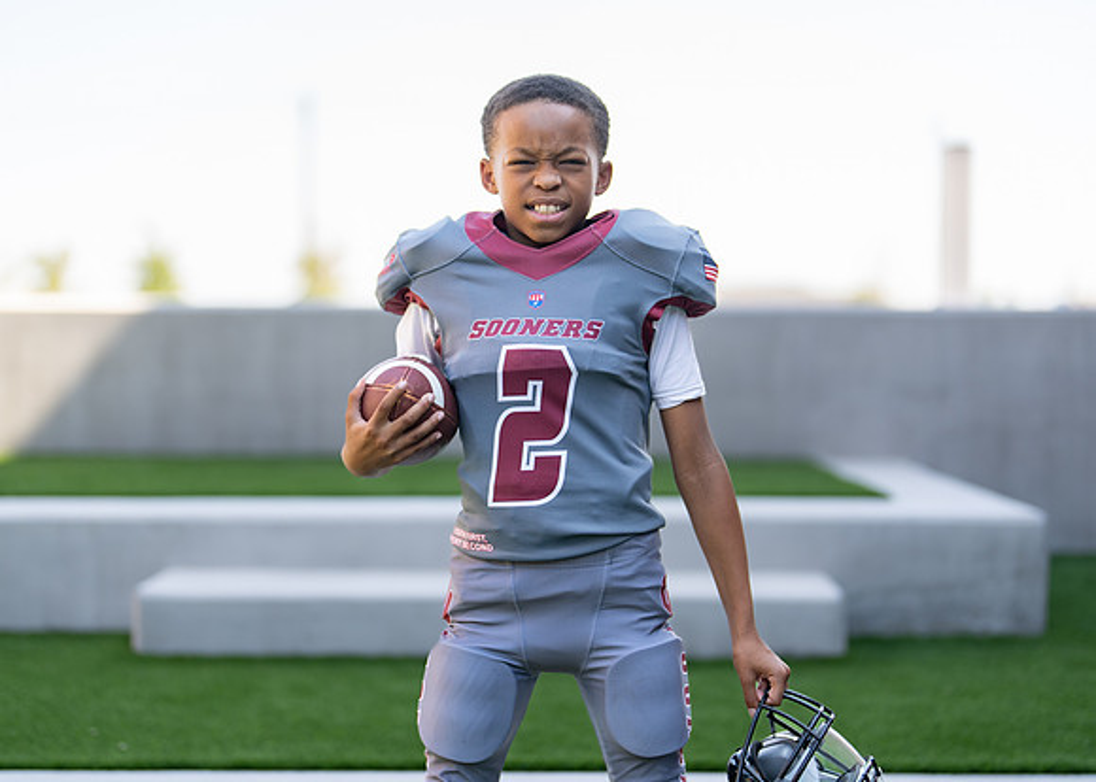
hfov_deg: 32.5
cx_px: 531
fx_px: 1880
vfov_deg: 23.5
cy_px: 344
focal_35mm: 60
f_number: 1.2
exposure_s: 1/1600
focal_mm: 50
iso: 100
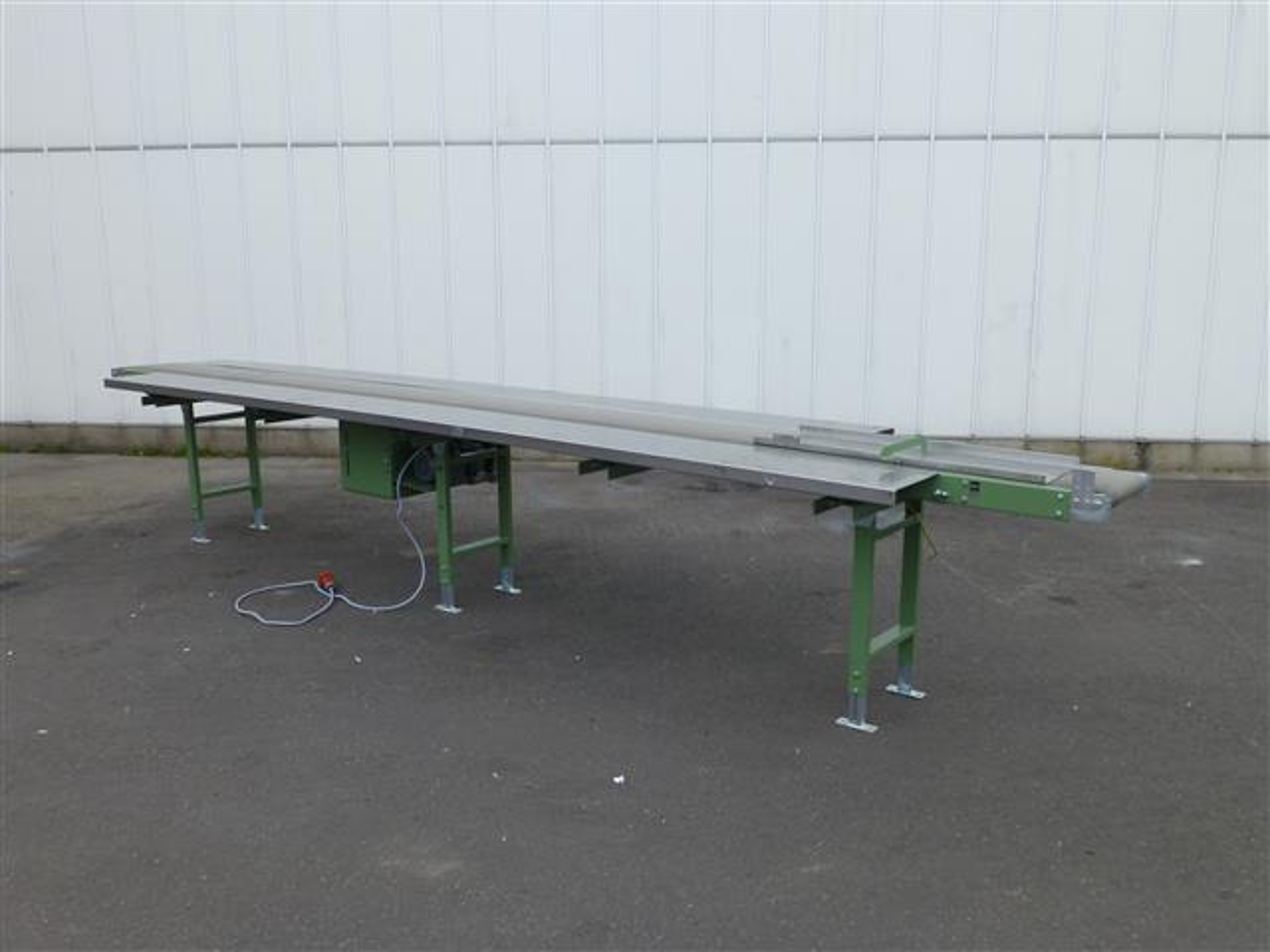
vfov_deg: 46.8
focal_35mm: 30
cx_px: 635
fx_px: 1101
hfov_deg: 60.0
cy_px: 476
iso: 100
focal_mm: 5.4
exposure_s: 1/125
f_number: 3.6
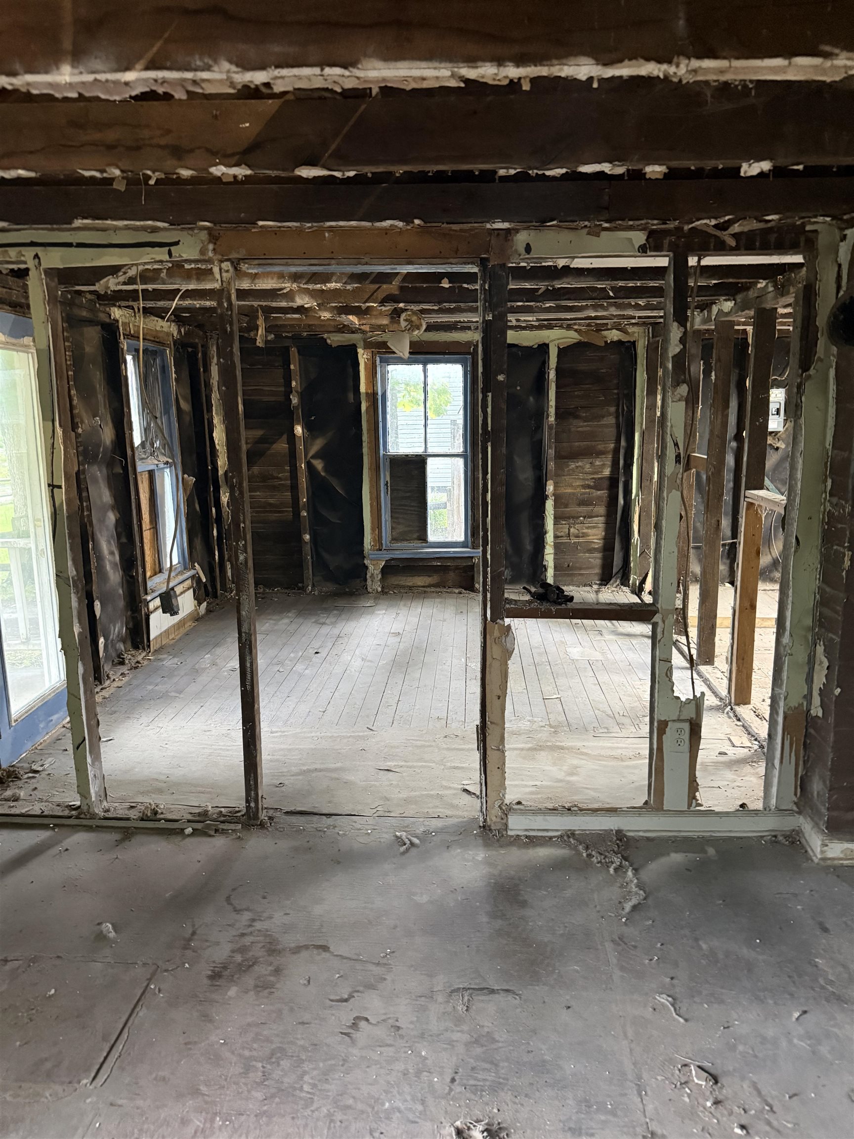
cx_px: 427
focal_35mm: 24
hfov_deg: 56.8
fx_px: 789
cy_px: 570
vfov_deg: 71.6
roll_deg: -2.1
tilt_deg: -9.8
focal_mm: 6.76
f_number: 1.78
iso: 800
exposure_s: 1/40
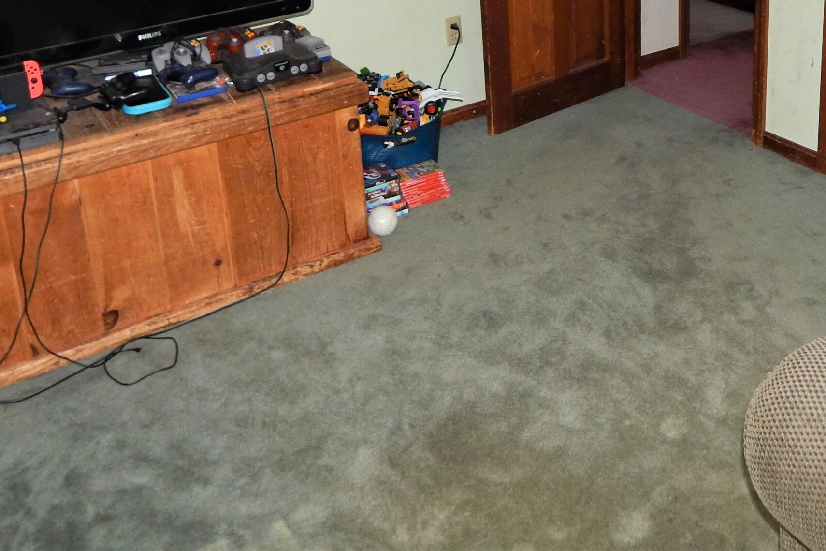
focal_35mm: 42
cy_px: 7
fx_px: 964
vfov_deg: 29.8
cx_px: 529
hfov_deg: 45.9
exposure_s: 1/30
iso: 200
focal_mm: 4
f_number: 3
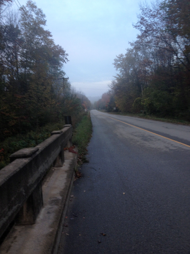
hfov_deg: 40.7
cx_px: 95
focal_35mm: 35
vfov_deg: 52.6
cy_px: 127
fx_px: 256
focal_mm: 4.28
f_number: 2.4
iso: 80
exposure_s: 1/24
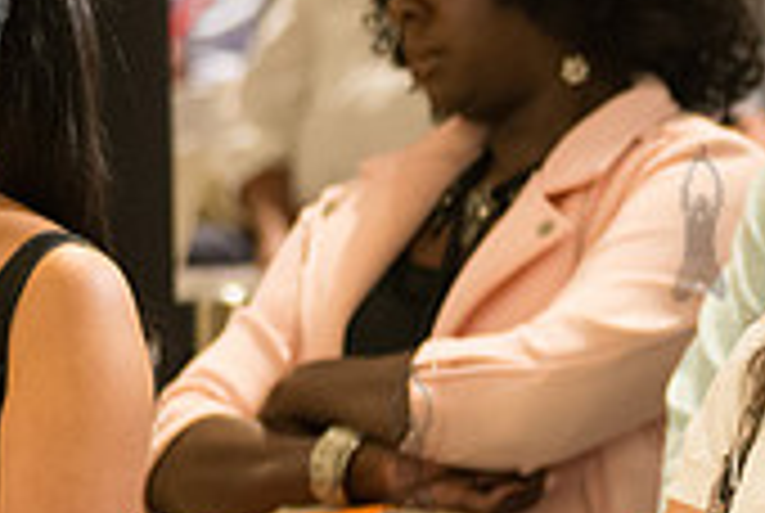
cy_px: 439
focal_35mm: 358
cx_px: 1278
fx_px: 7621
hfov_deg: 5.7
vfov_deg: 3.9
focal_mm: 105
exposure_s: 1/100
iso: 3200
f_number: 3.5
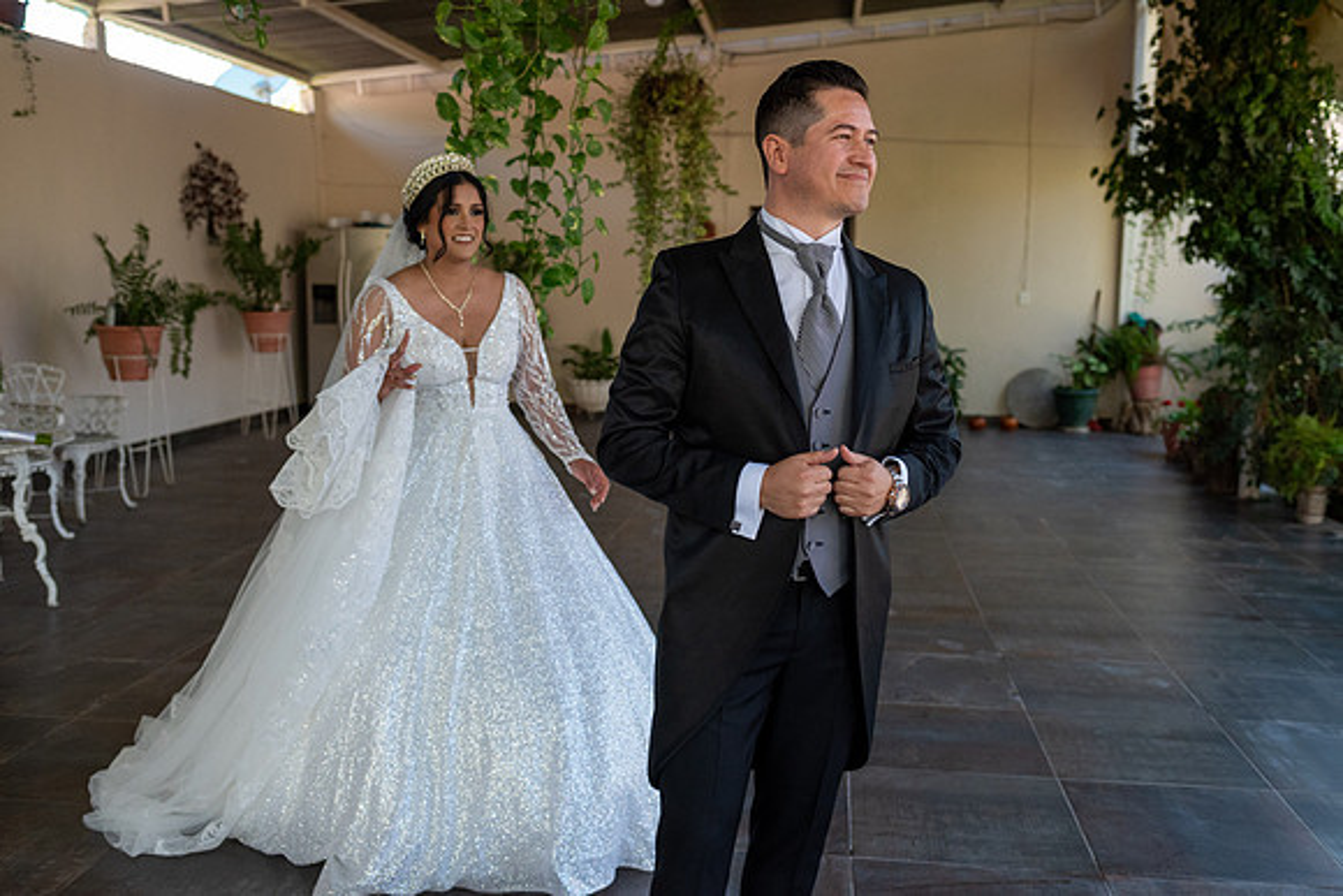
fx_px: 1306
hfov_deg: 54.4
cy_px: 448
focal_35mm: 35
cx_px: 672
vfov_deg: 37.9
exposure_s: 1/1600
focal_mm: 35
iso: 1600
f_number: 3.5
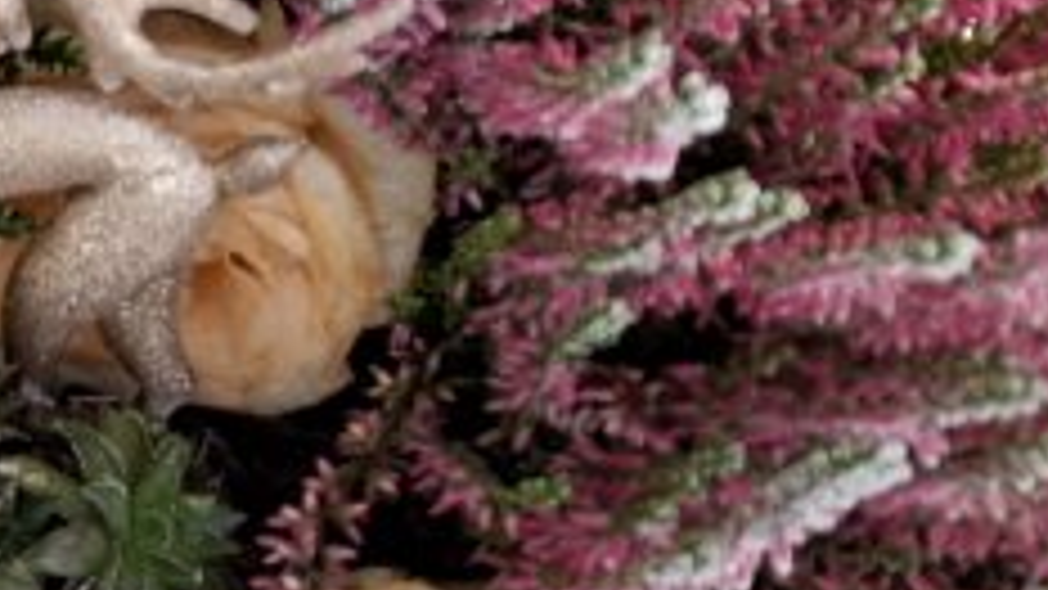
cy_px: 216
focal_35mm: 110
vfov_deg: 11.0
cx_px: -1192
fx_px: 3056
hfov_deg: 14.9
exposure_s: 1/106
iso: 50
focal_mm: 5.54
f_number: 1.8
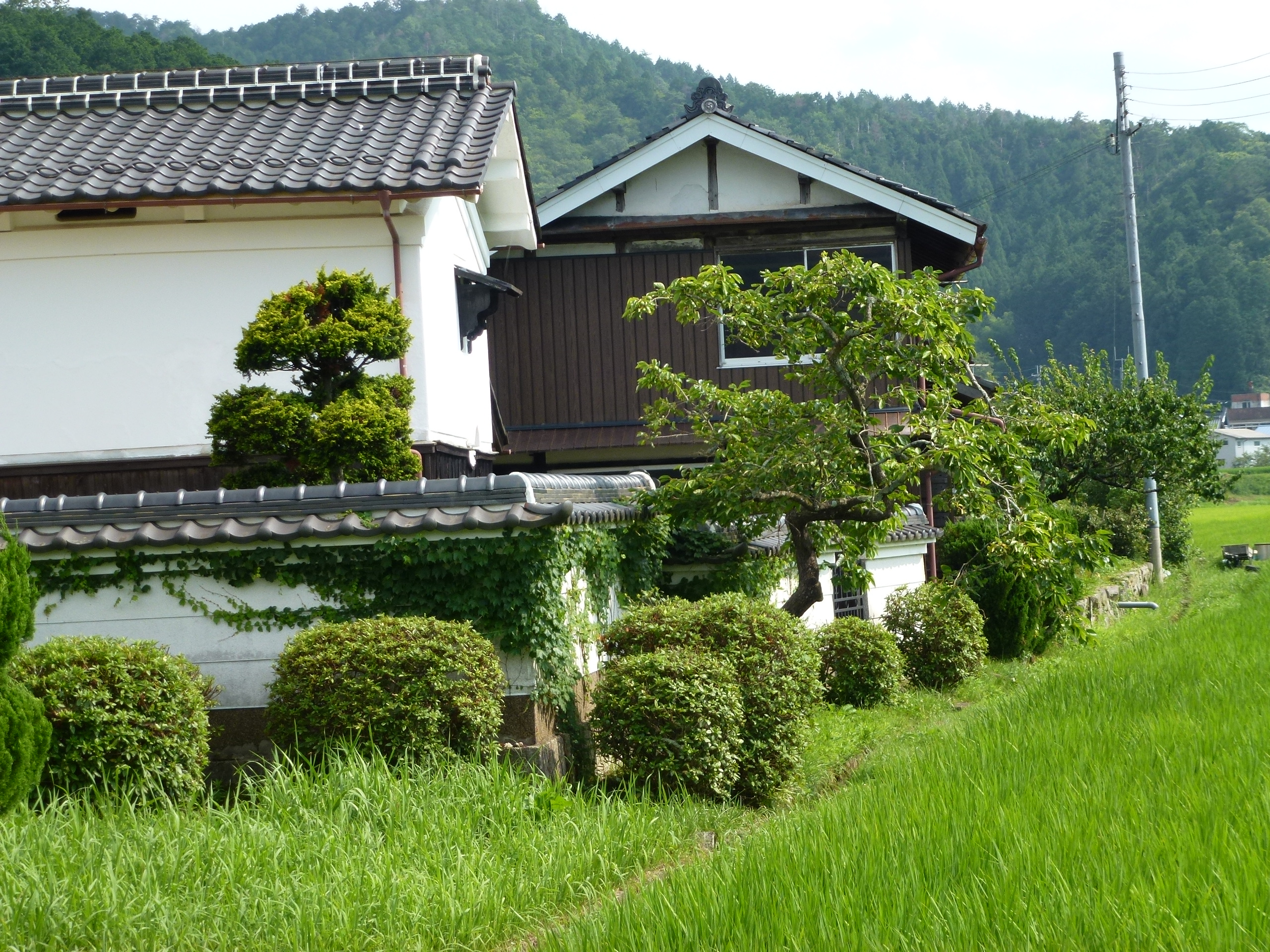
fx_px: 3008
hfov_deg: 23.8
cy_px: 476
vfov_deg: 18.0
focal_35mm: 82
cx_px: 635
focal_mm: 14.8
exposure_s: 1/320
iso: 100
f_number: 4.8
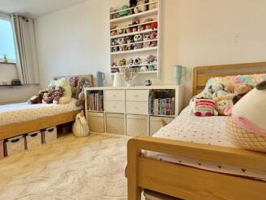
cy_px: 112
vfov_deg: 54.8
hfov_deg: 68.3
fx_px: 192
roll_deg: +1.7
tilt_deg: -7.8
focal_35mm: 25
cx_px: 100
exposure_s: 1/50
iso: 320
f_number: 2.2
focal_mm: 2.22
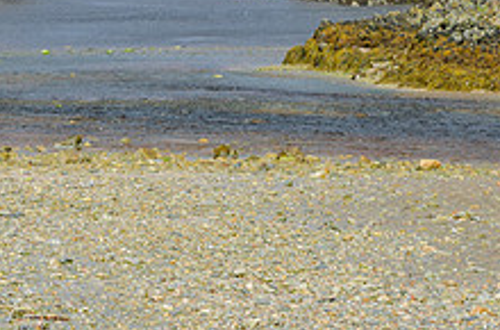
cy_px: -86
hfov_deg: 10.0
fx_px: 2851
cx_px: 330
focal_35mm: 206
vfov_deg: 6.6
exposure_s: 1/125
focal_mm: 52
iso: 100
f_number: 8
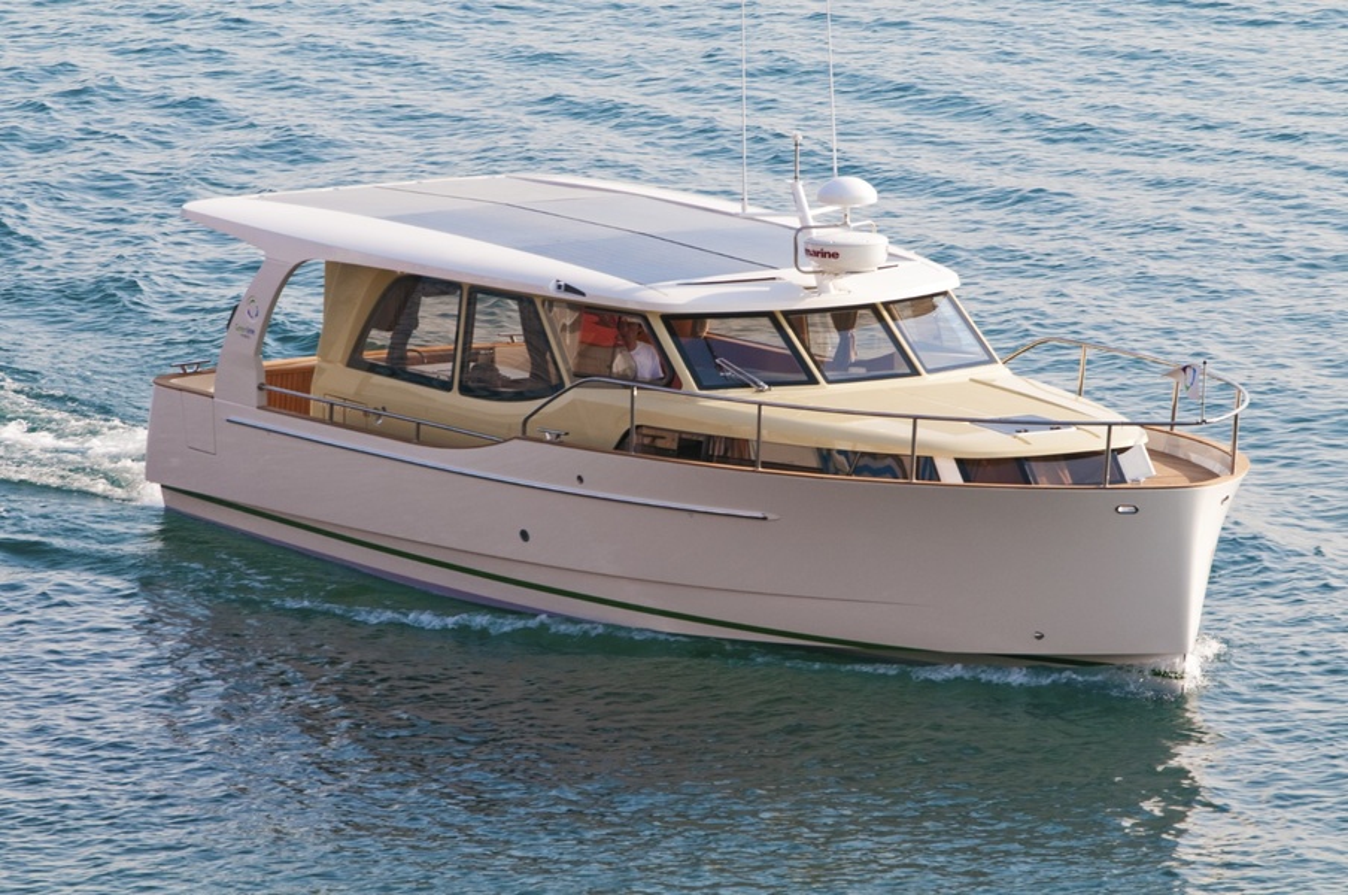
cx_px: 674
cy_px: 448
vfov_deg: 4.6
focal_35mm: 300
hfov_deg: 6.9
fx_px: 11217
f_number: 8
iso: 200
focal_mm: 200
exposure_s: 1/250
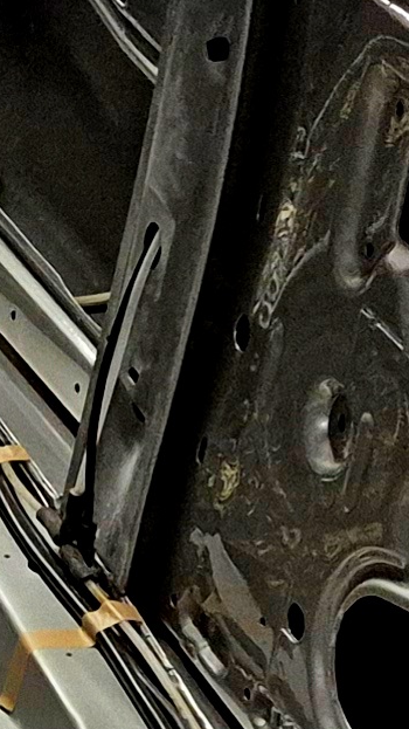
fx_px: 3107
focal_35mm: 161
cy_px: 741
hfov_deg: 6.2
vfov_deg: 13.2
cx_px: -1208
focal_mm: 5.4
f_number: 1.8
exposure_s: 1/100
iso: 800
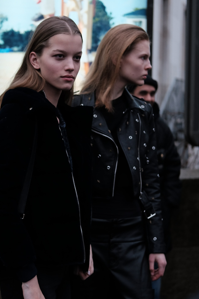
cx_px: 65
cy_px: 178
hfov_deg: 17.9
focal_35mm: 76
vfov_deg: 26.6
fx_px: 630
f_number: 2
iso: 800
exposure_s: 1/500
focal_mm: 35
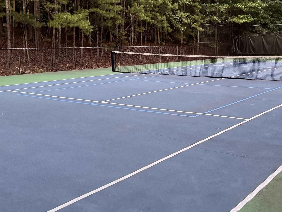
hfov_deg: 43.5
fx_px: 342
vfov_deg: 34.2
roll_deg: +1.0
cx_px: 209
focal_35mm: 42
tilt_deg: -6.5
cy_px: 77
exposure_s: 1/30
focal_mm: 6.76
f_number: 1.78
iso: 1000
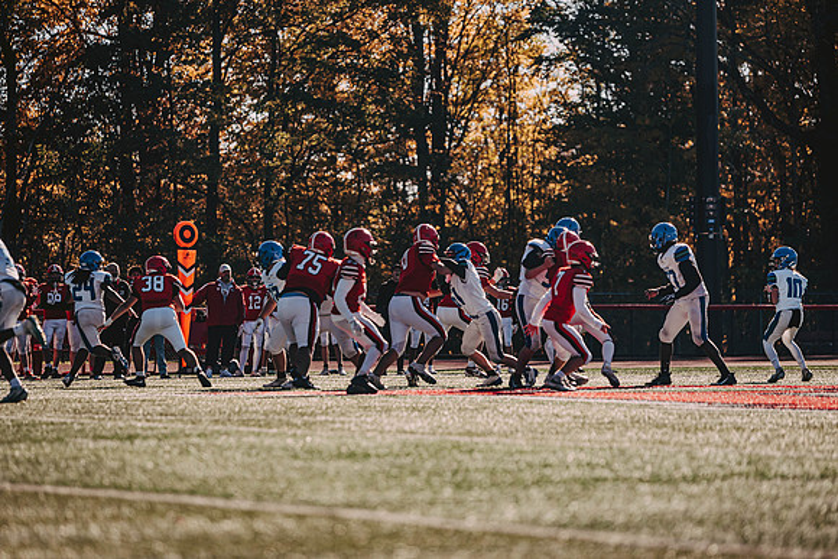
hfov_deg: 12.1
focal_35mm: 170
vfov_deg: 8.1
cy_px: 280
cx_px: 419
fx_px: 3958
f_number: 3.2
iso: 250
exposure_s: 1/2500
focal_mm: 170
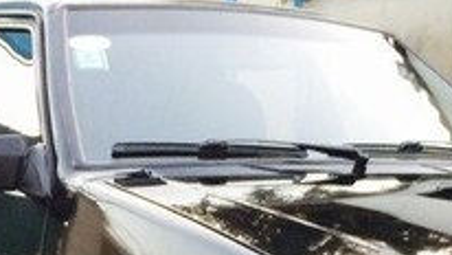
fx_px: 1211
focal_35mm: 101
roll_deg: -0.3
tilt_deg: -18.7
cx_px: 274
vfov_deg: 10.9
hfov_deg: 21.1
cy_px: 524
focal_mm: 4.15
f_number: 2.2
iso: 64
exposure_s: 1/33
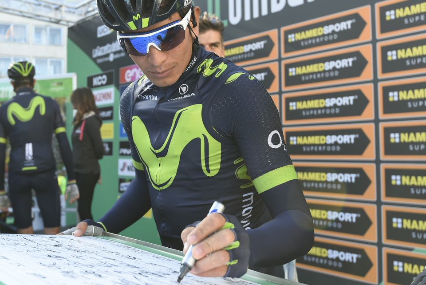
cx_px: 164
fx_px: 474
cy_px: 112
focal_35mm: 40
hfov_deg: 48.0
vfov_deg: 33.3
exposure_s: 1/250
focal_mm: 32
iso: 320
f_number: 5.6
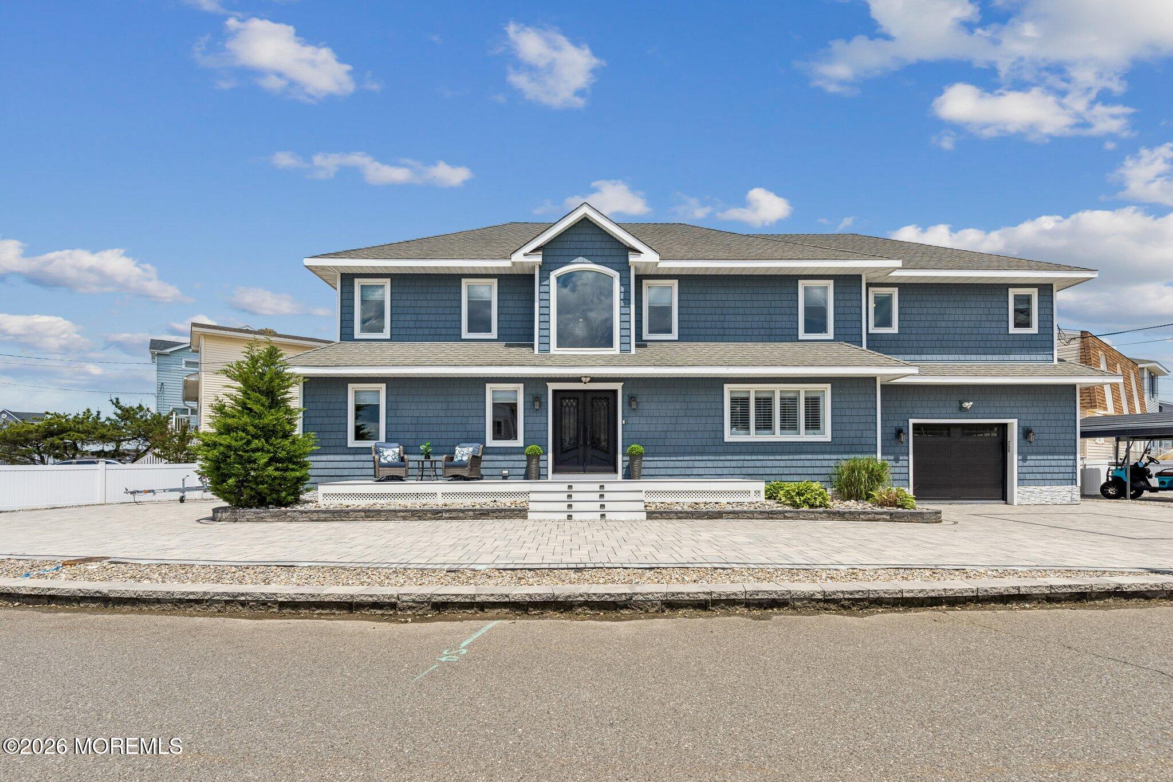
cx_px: 586
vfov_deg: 77.3
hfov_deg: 100.4
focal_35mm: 15
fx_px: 489
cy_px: 391
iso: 250
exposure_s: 1/1600
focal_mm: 15
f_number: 7.1
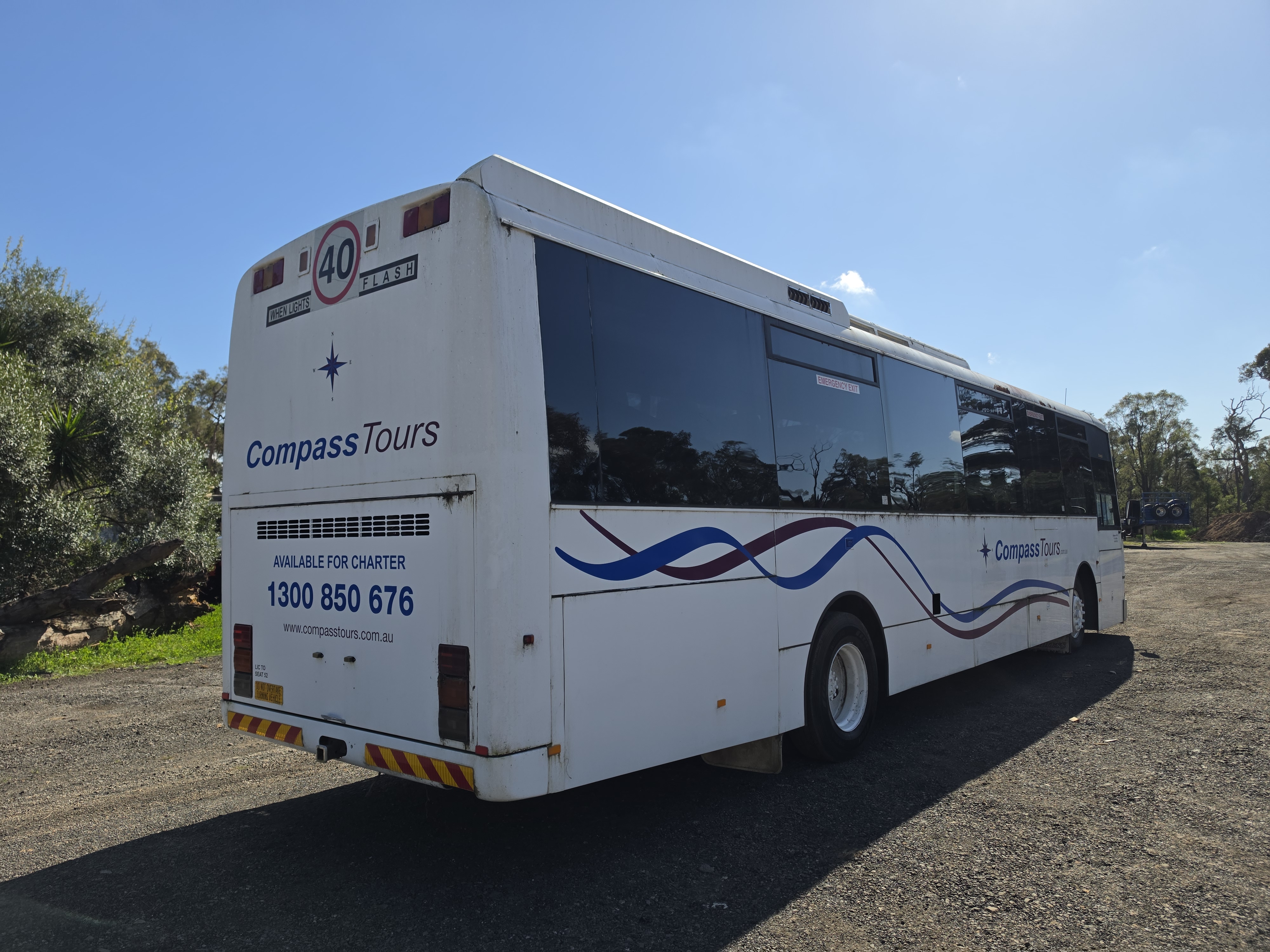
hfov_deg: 73.9
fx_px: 844
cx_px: 635
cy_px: 476
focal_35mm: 23
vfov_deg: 58.9
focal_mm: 6.5
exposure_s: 1/7939
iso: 50
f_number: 1.4
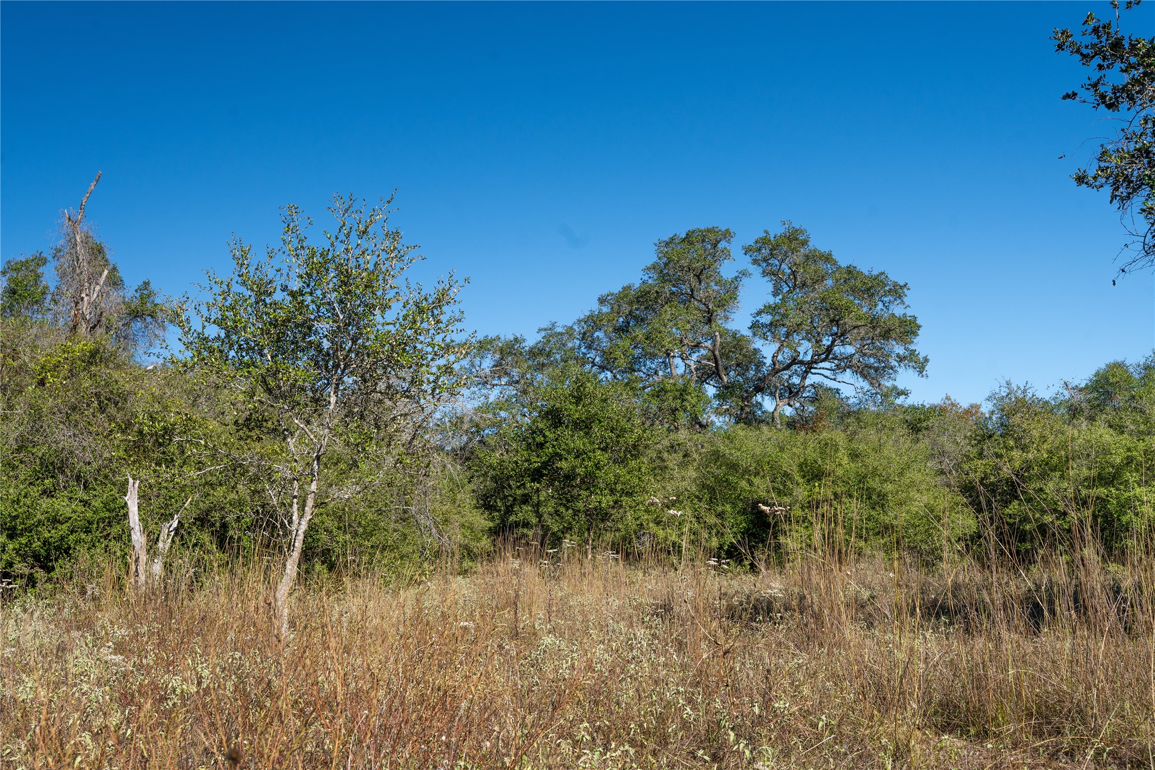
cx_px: 578
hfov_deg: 54.4
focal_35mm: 35
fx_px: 1123
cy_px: 385
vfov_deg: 37.9
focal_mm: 35
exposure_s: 1/400
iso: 320
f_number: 8
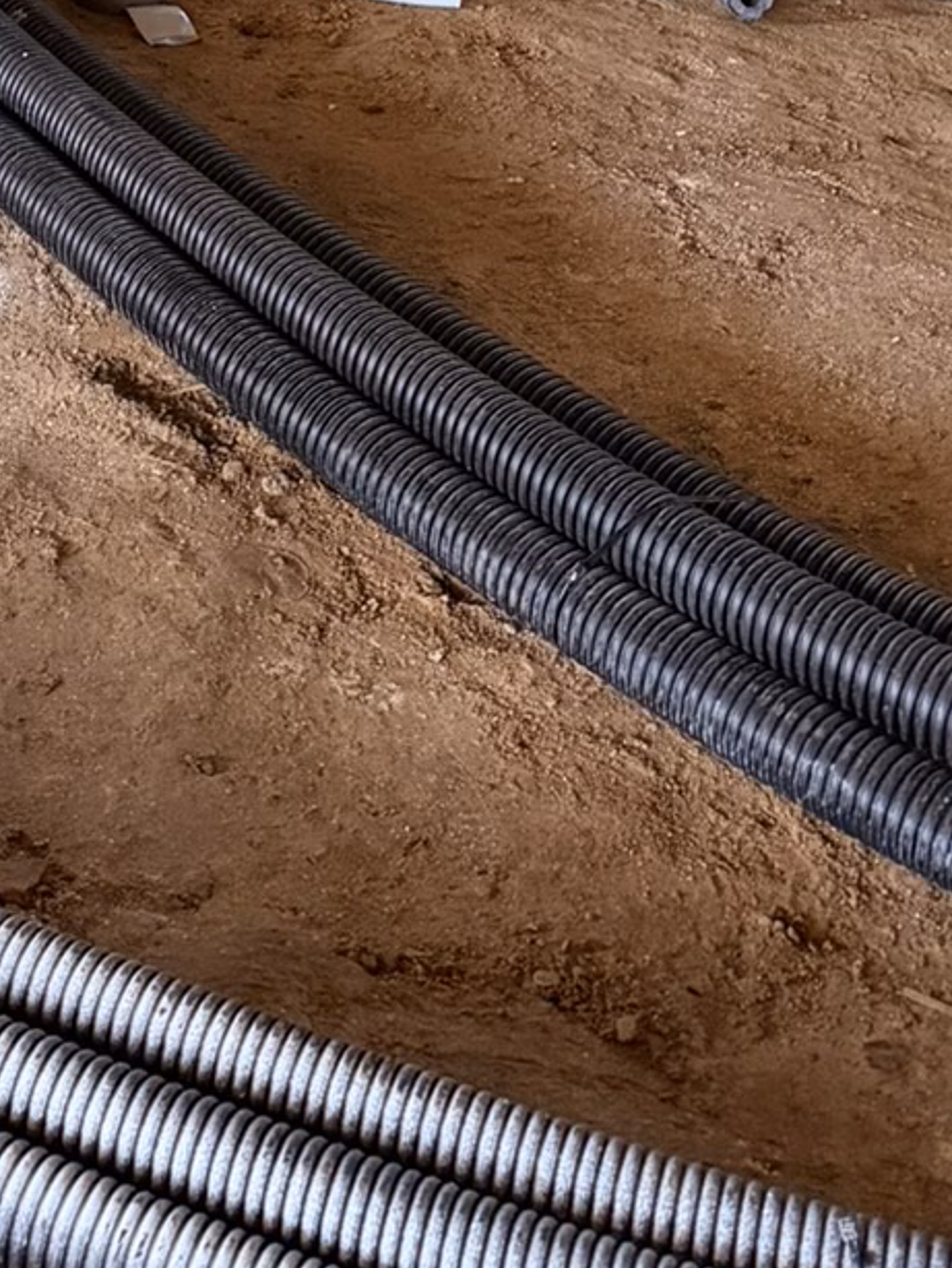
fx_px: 2931
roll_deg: -0.5
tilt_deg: -15.2
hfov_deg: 17.8
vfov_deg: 21.5
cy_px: -475
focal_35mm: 80
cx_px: -101
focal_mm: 6.76
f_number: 1.78
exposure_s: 1/60
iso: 640
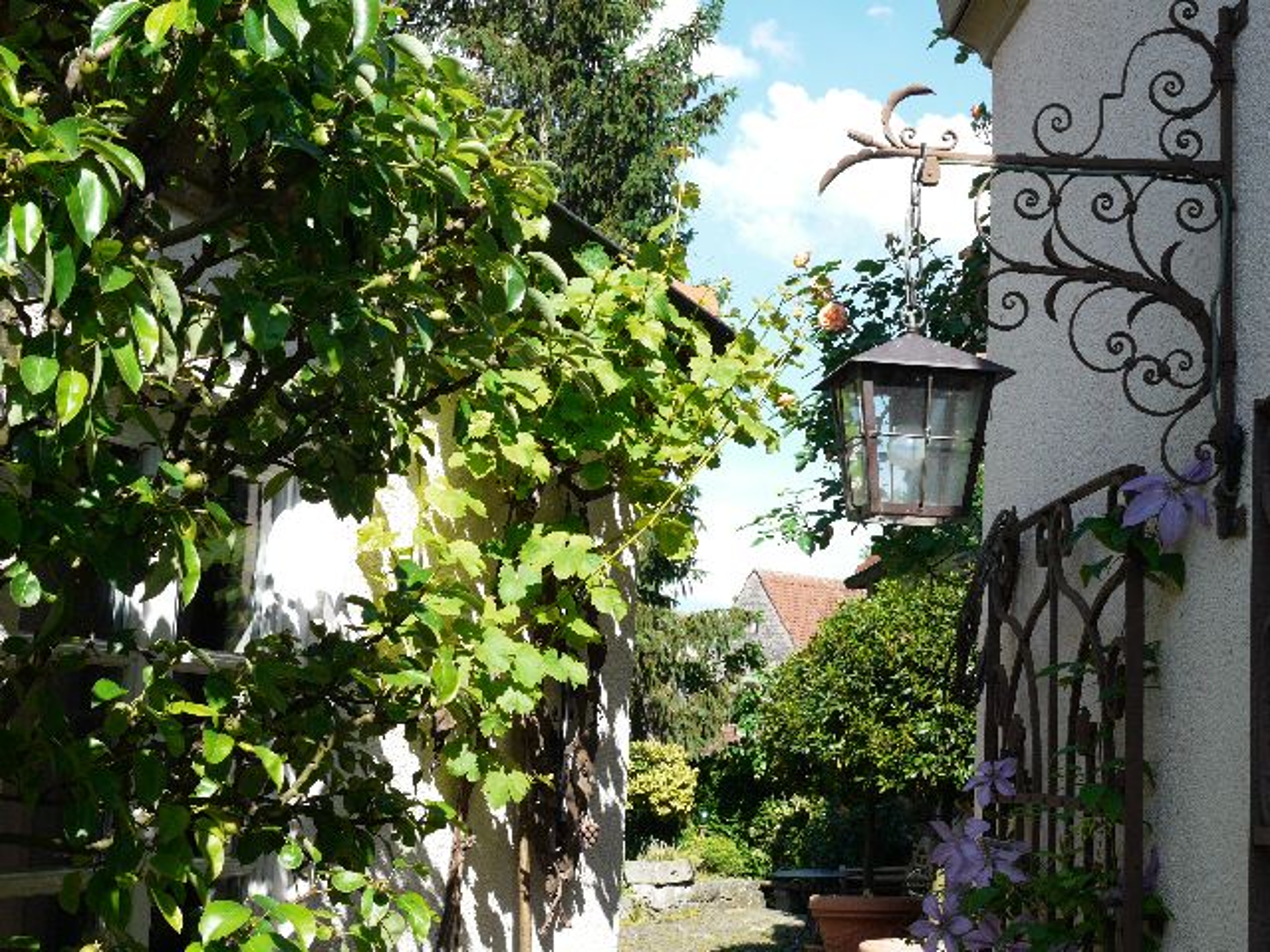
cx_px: 635
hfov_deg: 36.8
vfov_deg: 28.0
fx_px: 1908
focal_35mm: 52
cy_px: 476
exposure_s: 1/320
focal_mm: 26
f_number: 10
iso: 400
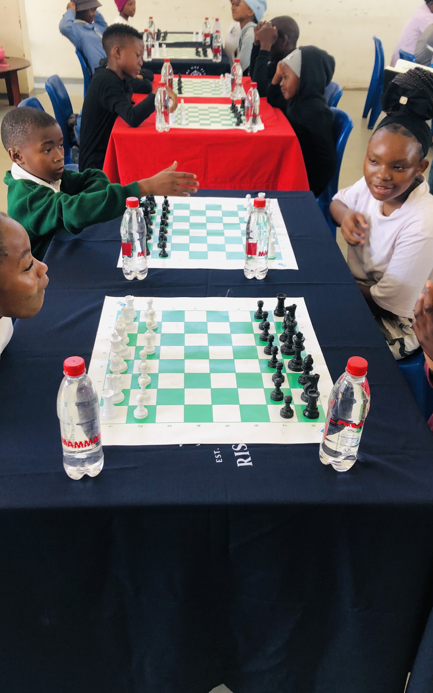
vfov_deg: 56.7
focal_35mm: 34
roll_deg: -2.3
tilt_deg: -28.2
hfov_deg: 37.3
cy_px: 334
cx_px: 213
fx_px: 642
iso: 25
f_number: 1.8
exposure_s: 1/33
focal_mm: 3.99
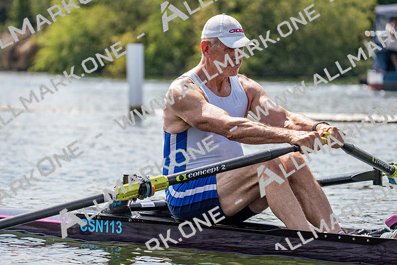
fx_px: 2206
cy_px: 132
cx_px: 198
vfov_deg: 6.9
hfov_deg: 10.3
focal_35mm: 200
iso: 250
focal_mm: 200
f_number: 5.6
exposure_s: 1/1600
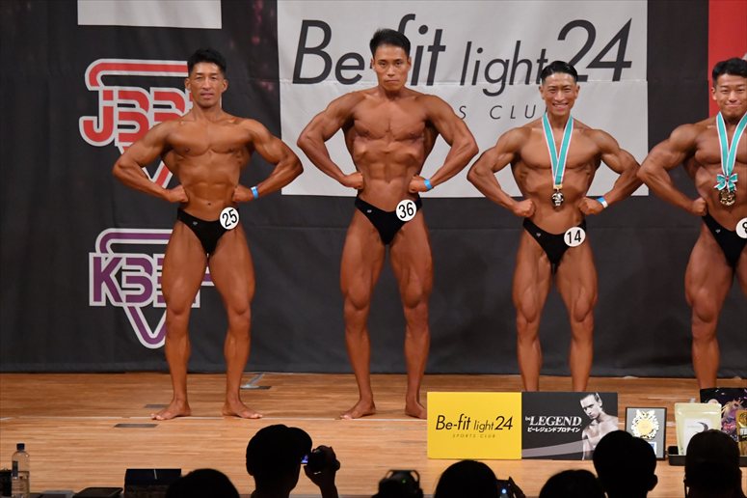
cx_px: 374
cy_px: 249
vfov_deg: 5.7
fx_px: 4978
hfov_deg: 8.6
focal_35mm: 240
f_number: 5.6
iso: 6400
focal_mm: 160
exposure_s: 1/400
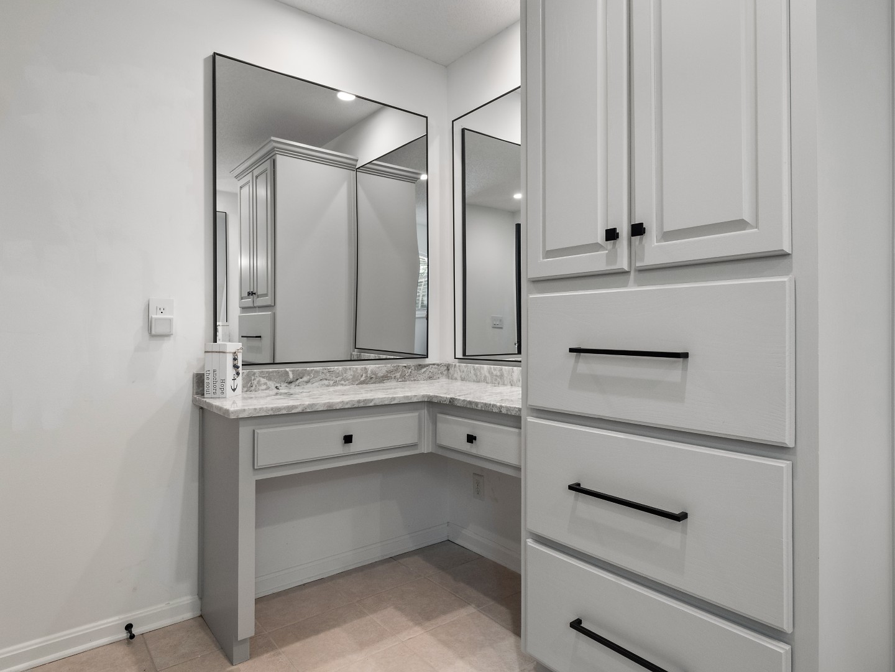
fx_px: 517
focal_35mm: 20
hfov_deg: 81.7
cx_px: 448
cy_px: 336
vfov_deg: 66.0
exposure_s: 1/8
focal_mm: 10
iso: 400
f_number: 5.6
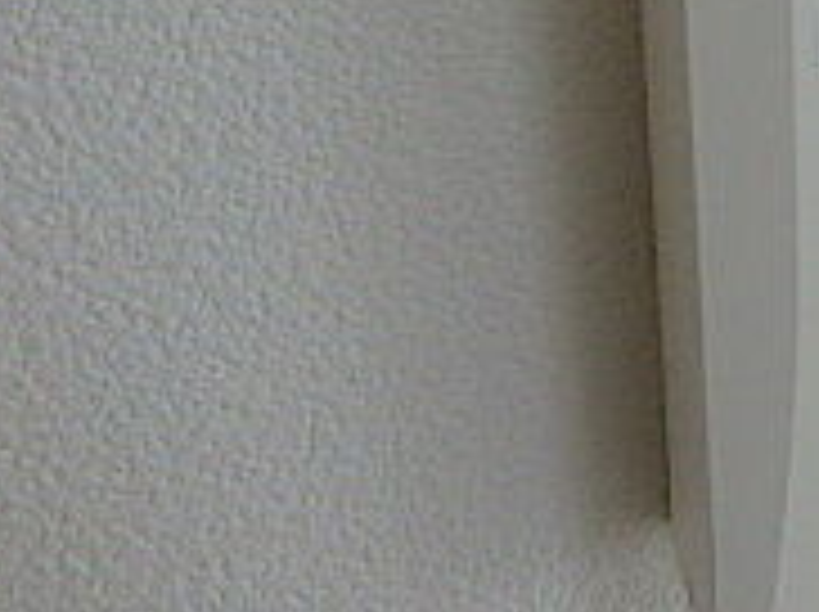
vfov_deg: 19.0
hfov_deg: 22.5
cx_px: 1161
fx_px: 1749
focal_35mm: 74
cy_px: -63
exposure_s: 1/60
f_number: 3.5
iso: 160
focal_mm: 3.7
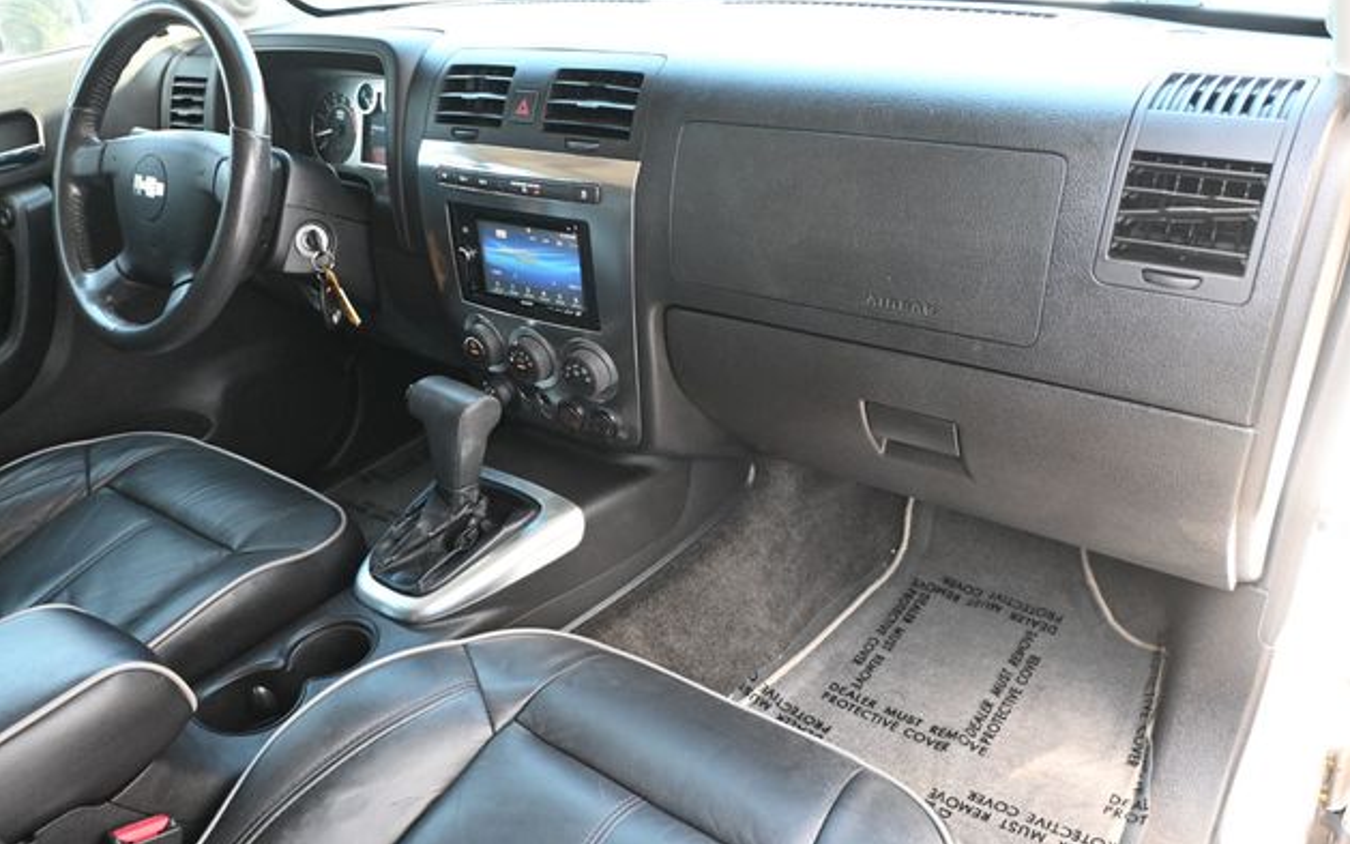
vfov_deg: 43.4
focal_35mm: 29
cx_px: 685
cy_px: 412
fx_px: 1059
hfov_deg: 65.0
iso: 2800
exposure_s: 1/125
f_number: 3.8
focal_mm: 18.5
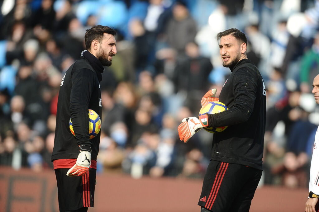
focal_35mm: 500
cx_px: 160
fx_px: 4427
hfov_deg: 4.1
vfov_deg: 2.7
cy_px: 106
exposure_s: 1/1000
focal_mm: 500
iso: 200
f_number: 4.5
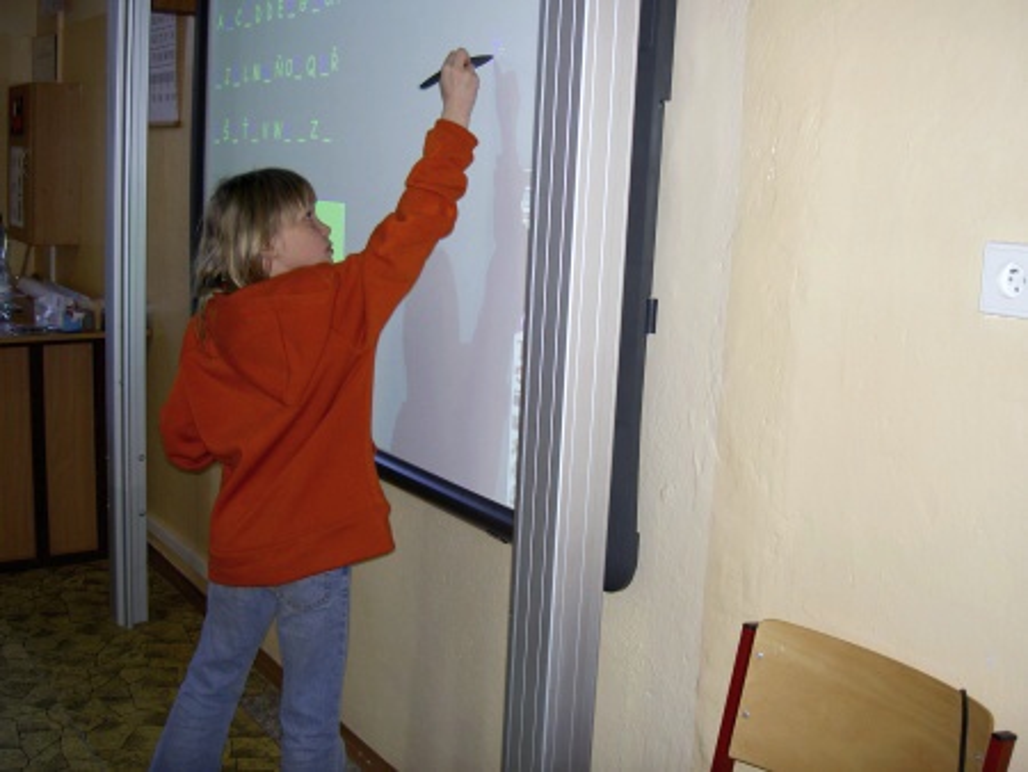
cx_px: 514
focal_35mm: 39
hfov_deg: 47.8
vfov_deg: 36.9
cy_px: 386
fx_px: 1159
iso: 100
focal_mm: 8
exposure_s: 1/60
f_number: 2.8
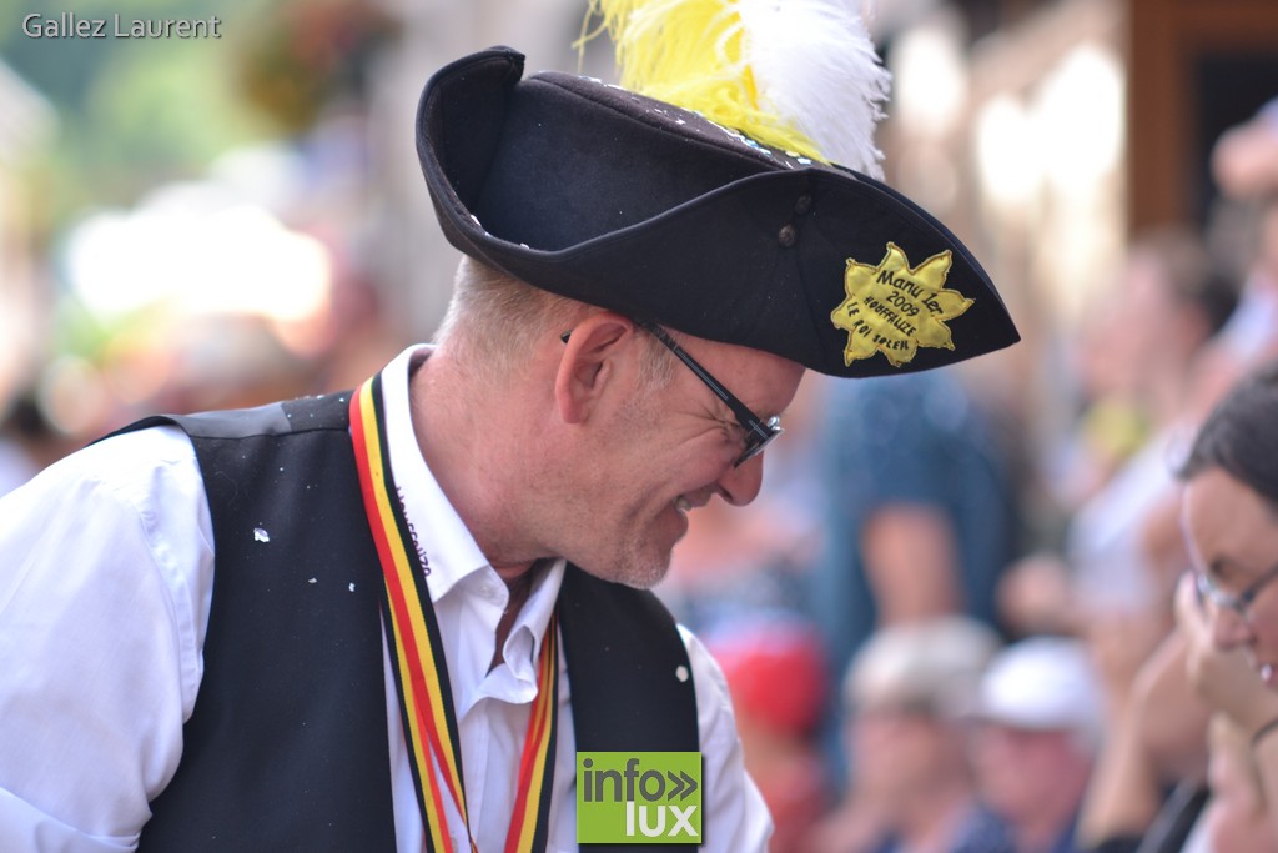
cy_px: 426
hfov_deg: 9.1
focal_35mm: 225
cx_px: 639
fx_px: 7988
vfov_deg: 6.1
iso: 200
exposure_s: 1/200
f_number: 3.2
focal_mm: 150
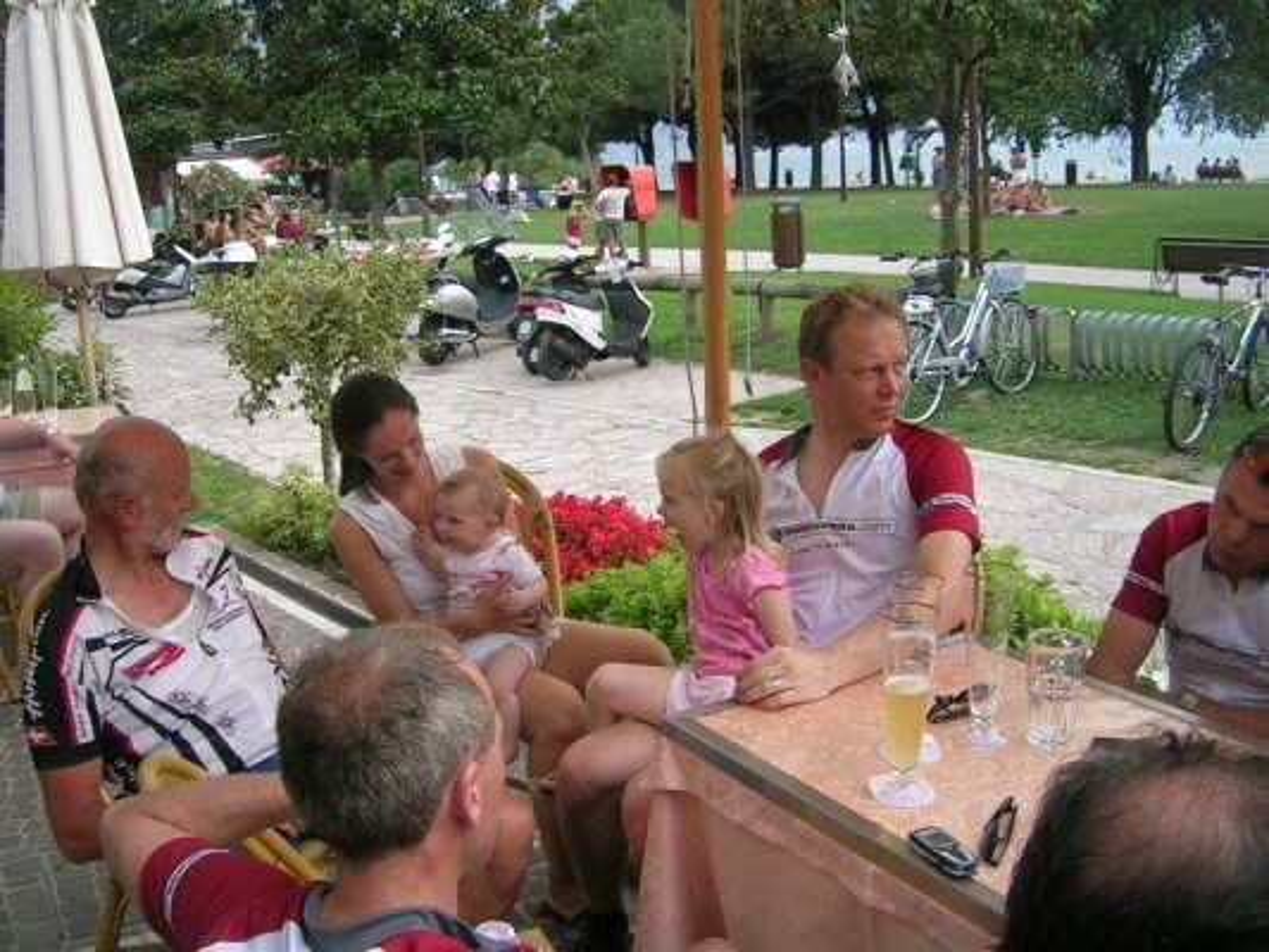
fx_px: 1283
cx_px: 634
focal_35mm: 35
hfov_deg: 52.6
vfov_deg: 40.7
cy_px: 476
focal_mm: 5.4
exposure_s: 1/166
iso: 50
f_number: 2.8
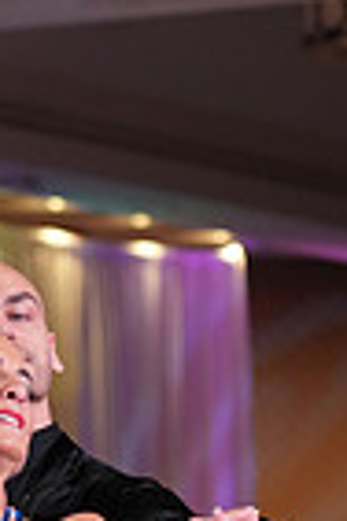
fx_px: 6130
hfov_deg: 3.2
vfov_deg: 4.8
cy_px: 721
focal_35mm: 424
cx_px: 102
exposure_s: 1/400
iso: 2000
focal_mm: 103
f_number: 4
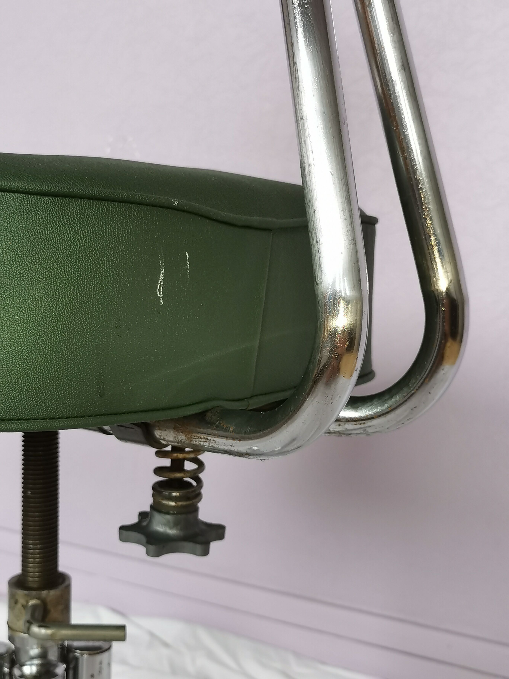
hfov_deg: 32.2
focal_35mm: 45
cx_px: 254
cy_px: 340
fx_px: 882
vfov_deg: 42.1
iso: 125
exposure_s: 1/50
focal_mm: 5.58
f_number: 1.8
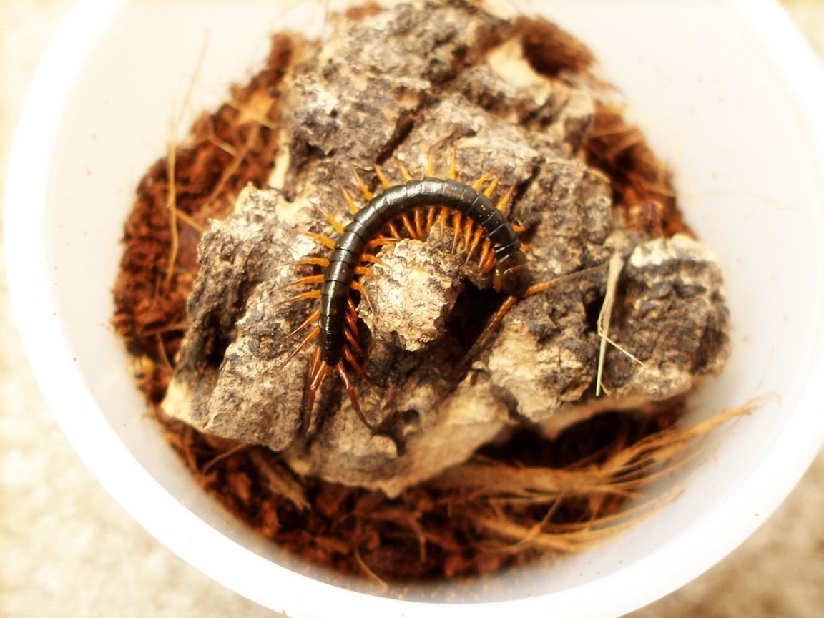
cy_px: 309
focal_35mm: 72
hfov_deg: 27.0
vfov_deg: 20.4
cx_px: 412
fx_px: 1714
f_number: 3.4
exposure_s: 1/15
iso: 140
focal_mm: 12.3
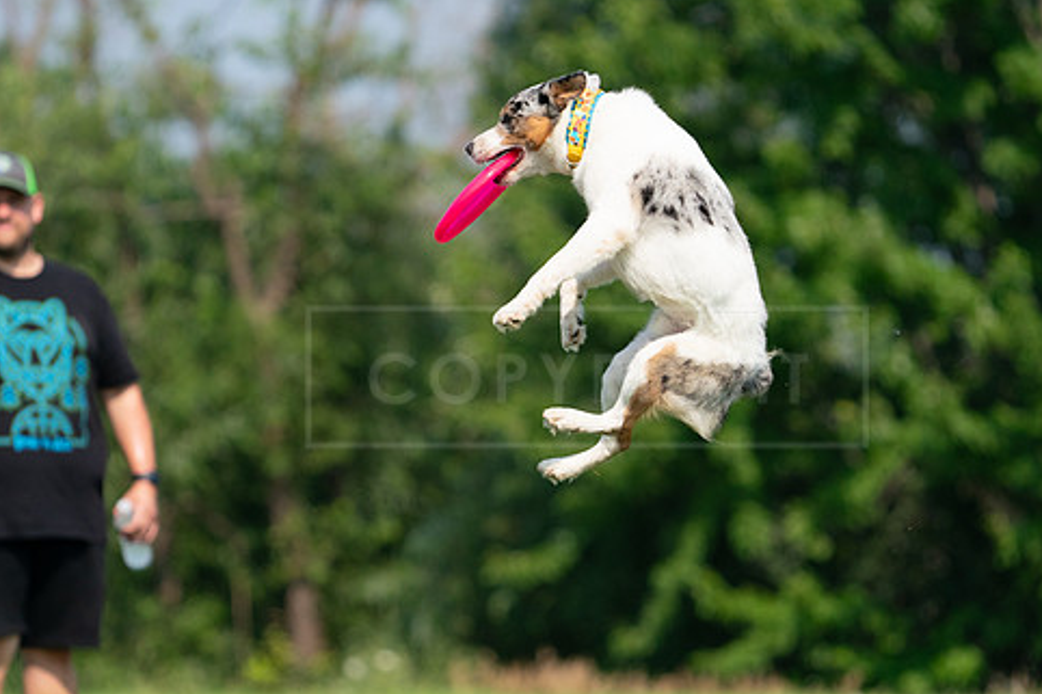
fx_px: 11776
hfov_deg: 5.1
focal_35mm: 407
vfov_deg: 3.4
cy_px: 414
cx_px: 512
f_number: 6.3
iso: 1250
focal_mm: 338
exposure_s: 1/4000
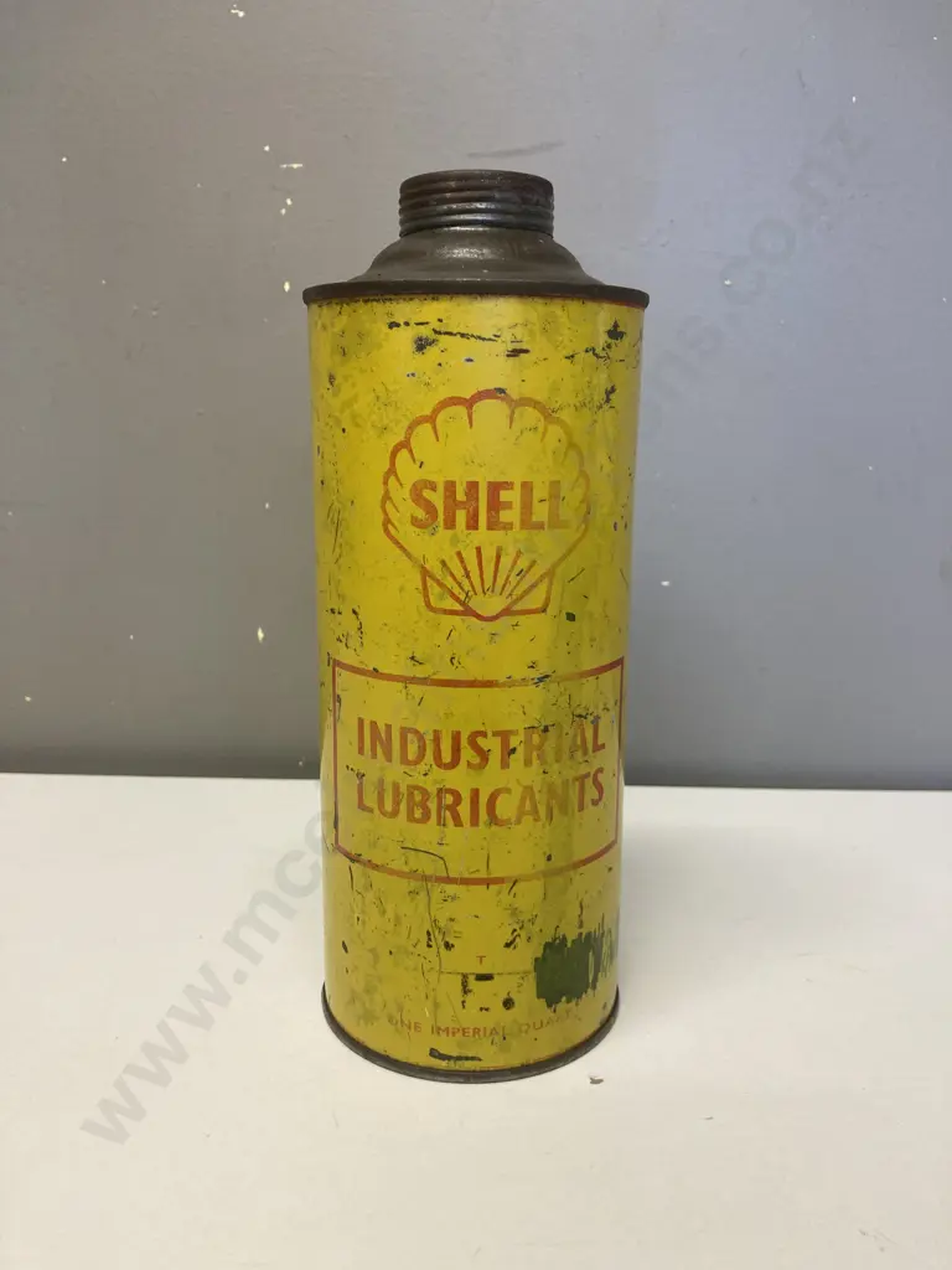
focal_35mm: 28
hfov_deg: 49.7
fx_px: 1027
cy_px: 635
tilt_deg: -11.1
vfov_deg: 63.4
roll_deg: -2.3
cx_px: 476
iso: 50
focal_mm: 3.99
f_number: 1.8
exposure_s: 1/50
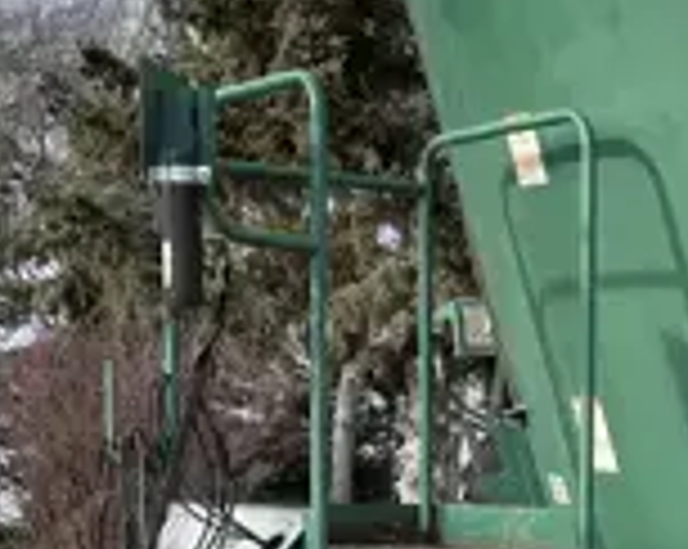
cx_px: 589
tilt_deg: +2.5
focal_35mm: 102
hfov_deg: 18.6
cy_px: 504
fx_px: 2074
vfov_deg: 14.9
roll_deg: +0.7
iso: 32
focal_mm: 5.1
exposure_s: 1/1140
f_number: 1.6
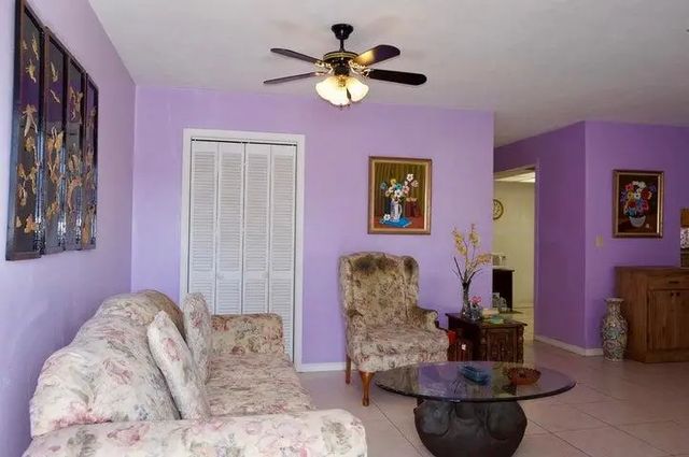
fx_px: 516
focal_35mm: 27
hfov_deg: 67.4
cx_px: 344
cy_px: 228
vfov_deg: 47.8
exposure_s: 1/160
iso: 250
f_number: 4
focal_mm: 18
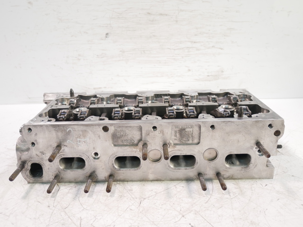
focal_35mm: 32
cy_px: 114
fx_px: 280
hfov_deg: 56.8
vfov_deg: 44.2
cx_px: 152
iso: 1000
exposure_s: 1/60
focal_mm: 16
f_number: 3.9
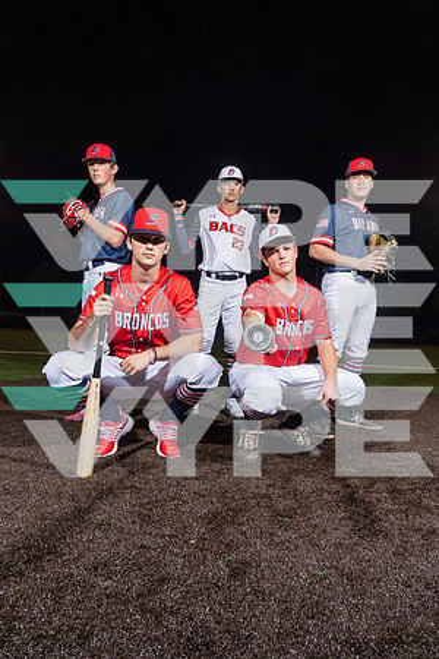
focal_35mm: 26
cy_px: 330
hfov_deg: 49.6
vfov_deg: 69.4
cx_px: 220
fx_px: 476
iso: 200
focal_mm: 26
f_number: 8
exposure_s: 1/125
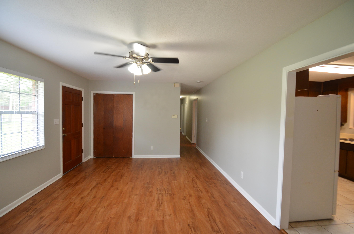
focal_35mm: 15
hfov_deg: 100.5
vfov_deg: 77.1
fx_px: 147
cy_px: 117
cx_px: 177
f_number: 3.5
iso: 800
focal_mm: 10
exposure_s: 1/60
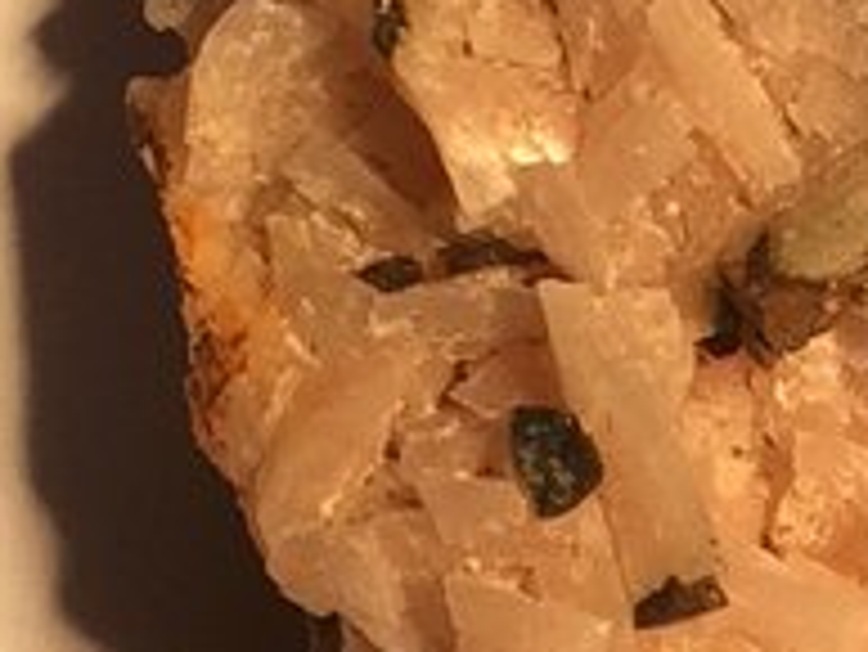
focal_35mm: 240
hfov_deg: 7.7
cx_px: 2096
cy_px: 827
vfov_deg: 6.2
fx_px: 6022
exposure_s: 1/436
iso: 32
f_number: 2.2
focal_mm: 4.15
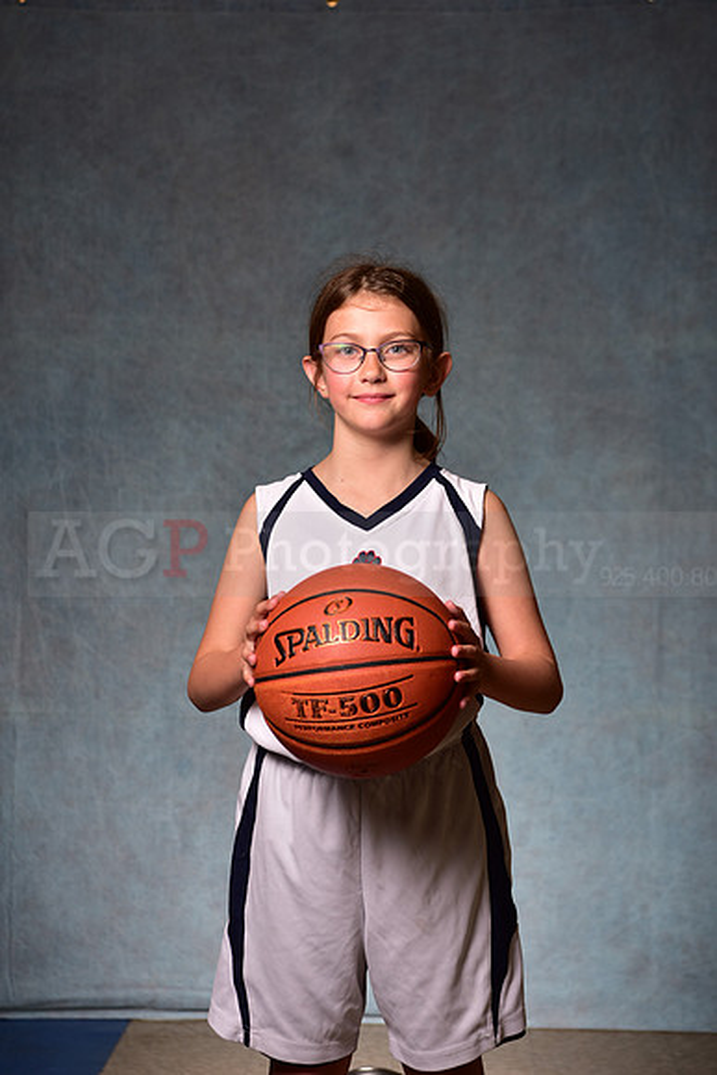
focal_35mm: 70
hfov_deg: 19.5
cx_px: 358
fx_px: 2090
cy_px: 538
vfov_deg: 28.8
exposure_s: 1/200
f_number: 5
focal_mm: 70
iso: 100
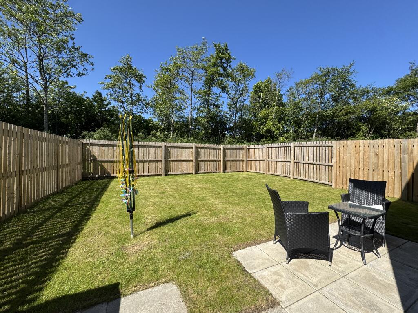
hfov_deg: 102.1
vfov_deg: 85.7
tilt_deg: +0.5
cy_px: 156
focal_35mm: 14
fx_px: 169
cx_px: 209
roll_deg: +0.4
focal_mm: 2.22
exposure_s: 1/1277
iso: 50
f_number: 2.2
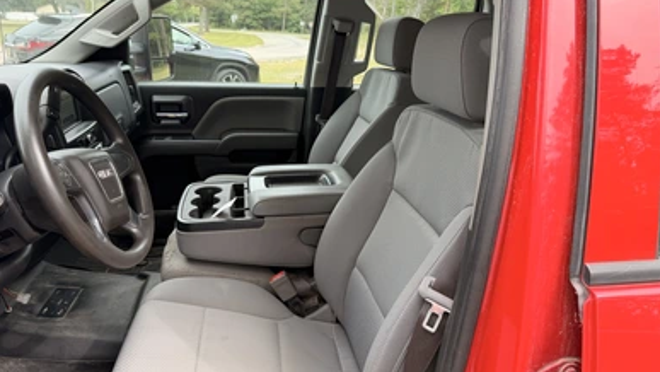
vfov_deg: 42.9
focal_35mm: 27
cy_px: 193
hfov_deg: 69.8
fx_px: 473
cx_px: 324
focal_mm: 6.76
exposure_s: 1/197
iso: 64
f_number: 1.78
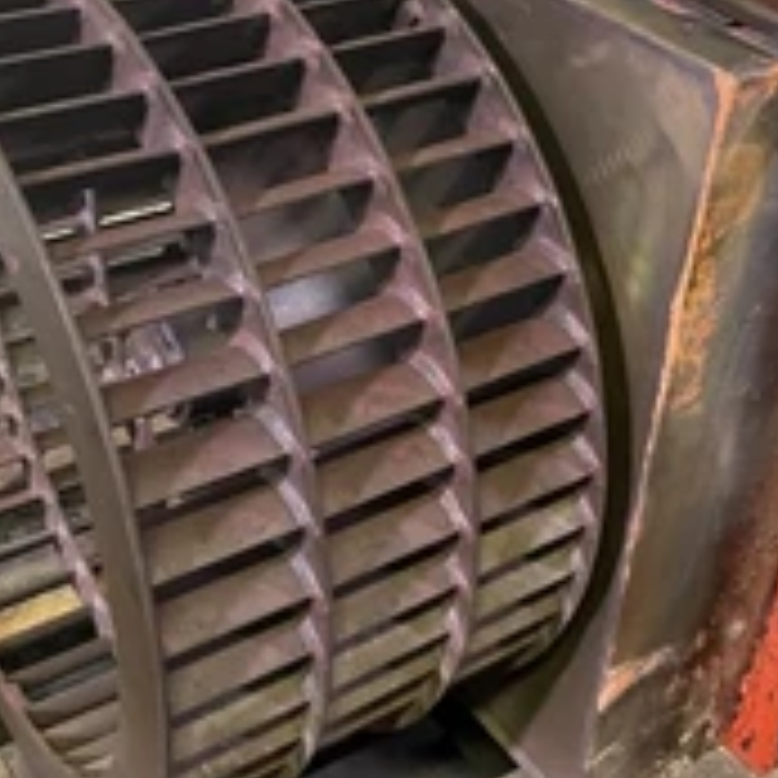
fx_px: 1348
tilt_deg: -34.2
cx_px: 346
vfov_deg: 32.2
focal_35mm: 53
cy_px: 382
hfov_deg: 32.2
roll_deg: -1.1
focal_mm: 4.25
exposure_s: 1/40
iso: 500
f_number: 1.8
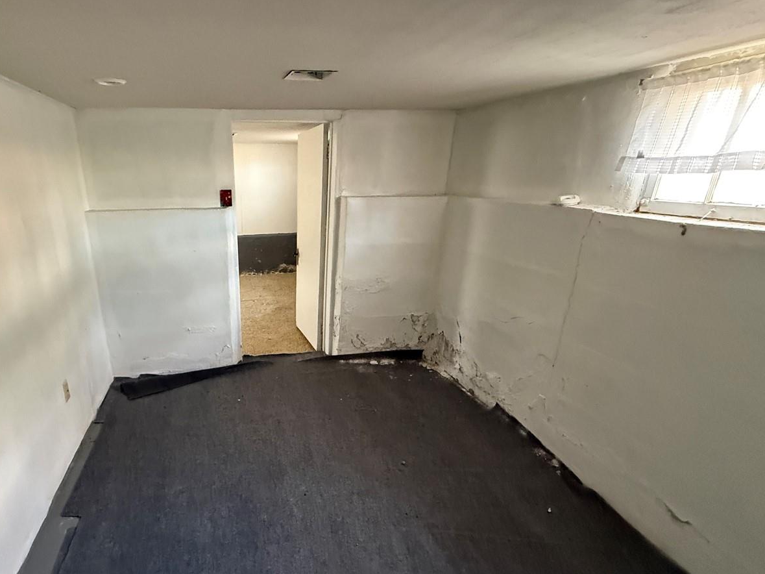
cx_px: 282
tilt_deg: -21.9
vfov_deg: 68.2
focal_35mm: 19
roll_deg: -1.6
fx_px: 420
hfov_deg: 82.9
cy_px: 336
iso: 1000
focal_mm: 2.22
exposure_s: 1/60
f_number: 2.2
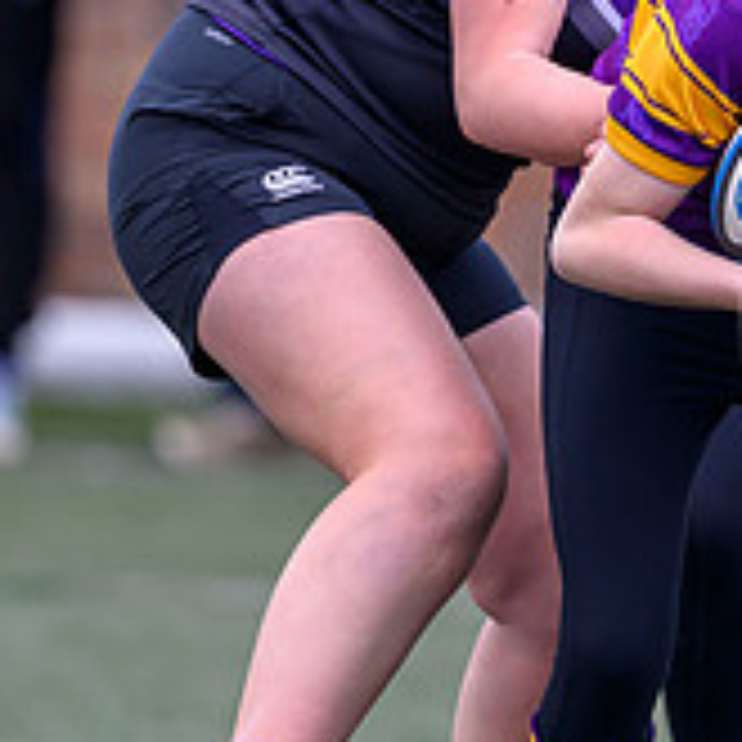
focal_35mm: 1637
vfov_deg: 1.1
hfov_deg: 1.1
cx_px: 970
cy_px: 413
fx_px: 39699
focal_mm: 400
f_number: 3.5
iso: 640
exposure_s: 1/1600
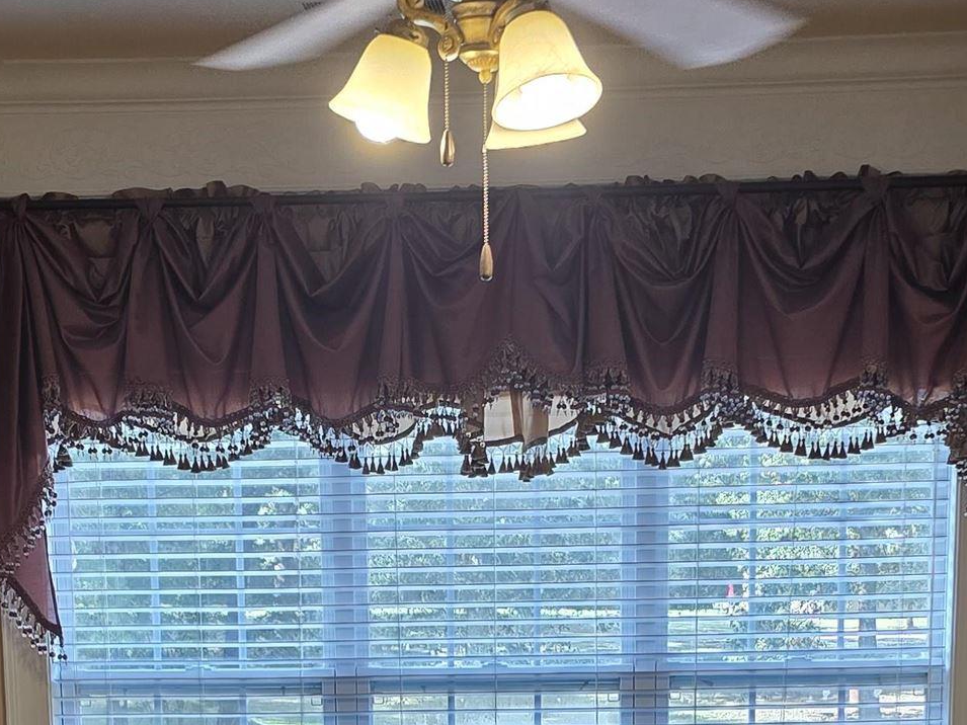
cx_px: 409
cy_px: 888
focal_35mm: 74
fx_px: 2067
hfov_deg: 26.3
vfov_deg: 18.7
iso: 160
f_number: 1.7
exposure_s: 1/120
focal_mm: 6.3
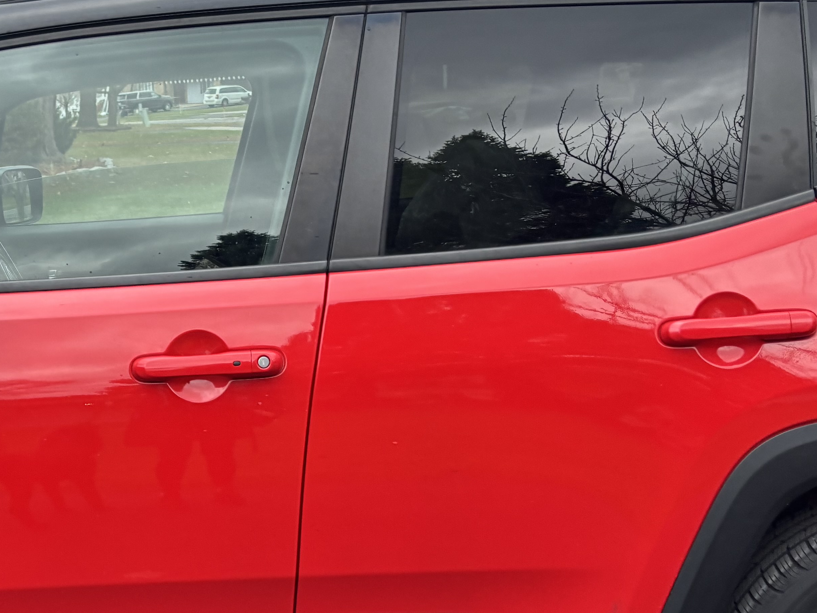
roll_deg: +4.1
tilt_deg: -14.0
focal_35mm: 61
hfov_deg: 30.7
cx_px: 139
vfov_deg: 23.9
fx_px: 1440
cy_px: 421
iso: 125
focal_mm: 5.96
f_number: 1.6
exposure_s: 1/76
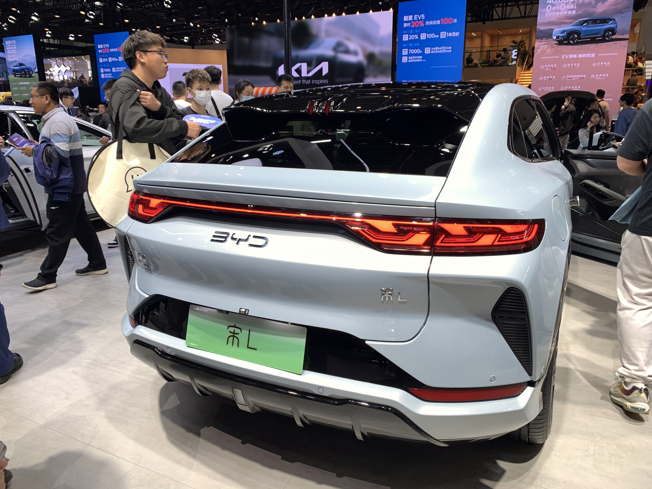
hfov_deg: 67.3
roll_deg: +0.7
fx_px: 490
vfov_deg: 53.1
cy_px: 244
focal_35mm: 26
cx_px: 326
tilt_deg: -15.8
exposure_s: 1/120
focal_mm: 4.25
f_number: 1.8
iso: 25
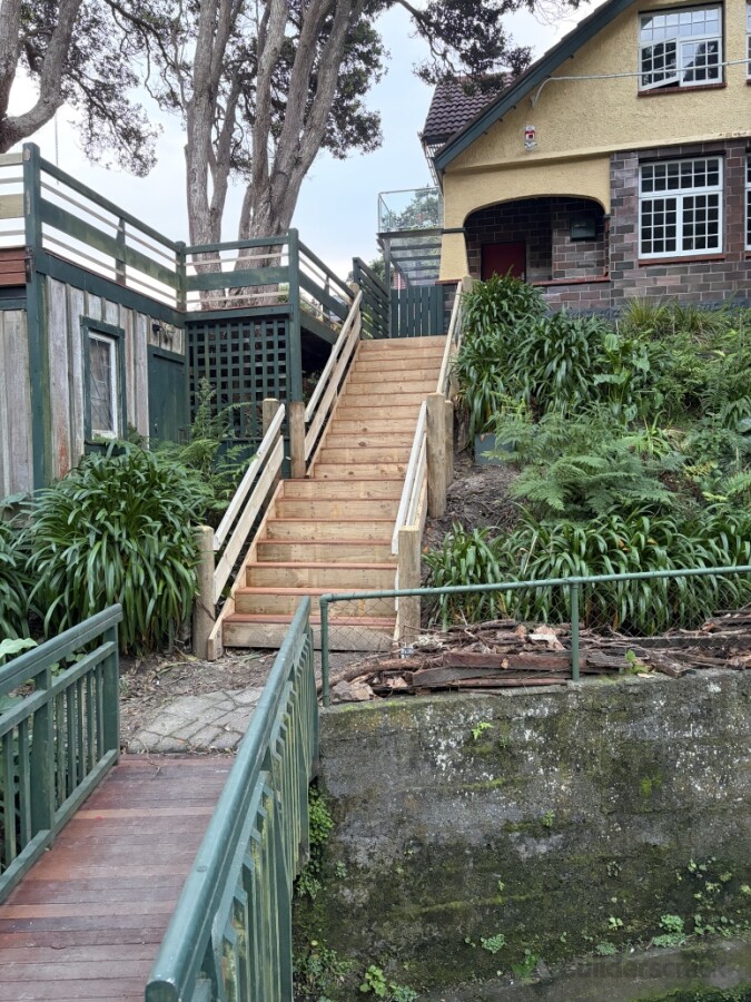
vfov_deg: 67.3
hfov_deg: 53.1
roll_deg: +1.6
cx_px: 376
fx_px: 752
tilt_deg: -0.5
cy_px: 501
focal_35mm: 26
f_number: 1.6
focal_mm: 5.96
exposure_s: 1/60
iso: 400
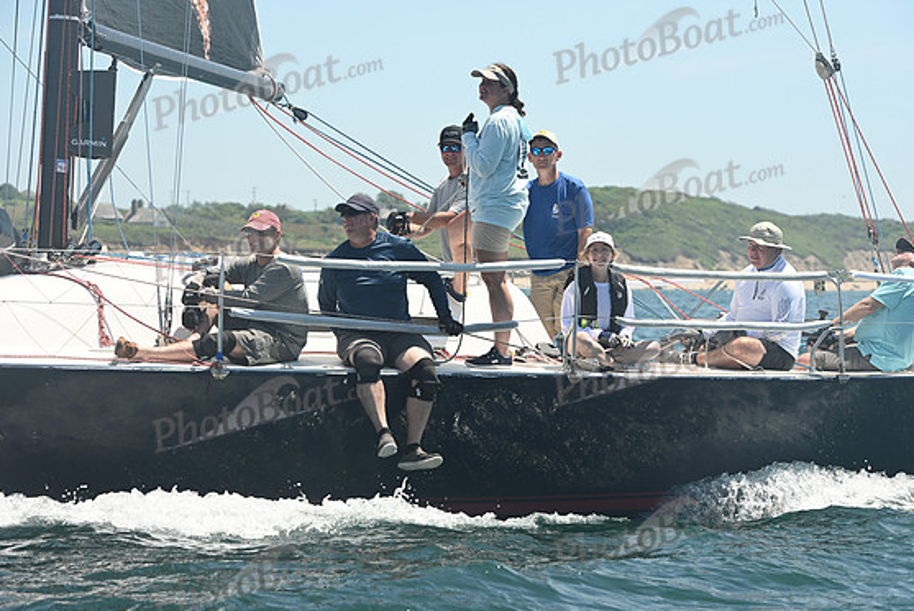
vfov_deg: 10.8
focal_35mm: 127
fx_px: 3226
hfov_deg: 16.1
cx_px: 469
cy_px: 301
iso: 320
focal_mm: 122
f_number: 7.1
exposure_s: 1/1000
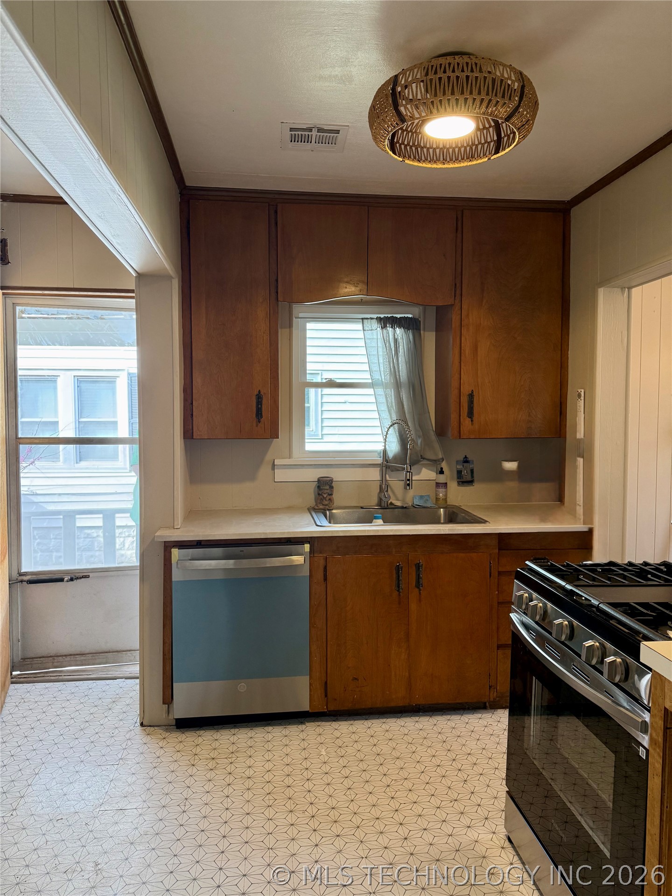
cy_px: 448
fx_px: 621
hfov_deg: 56.8
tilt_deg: -2.7
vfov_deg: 71.6
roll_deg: +0.3
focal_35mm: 24
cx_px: 336
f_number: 1.78
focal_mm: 6.76
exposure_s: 1/135
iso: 200
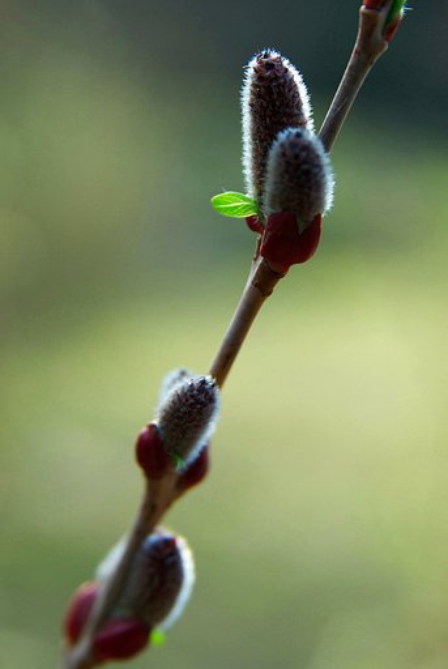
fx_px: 1535
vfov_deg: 24.6
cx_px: 224
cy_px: 334
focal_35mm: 82
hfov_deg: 16.6
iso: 200
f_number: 5
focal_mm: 55
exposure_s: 1/180
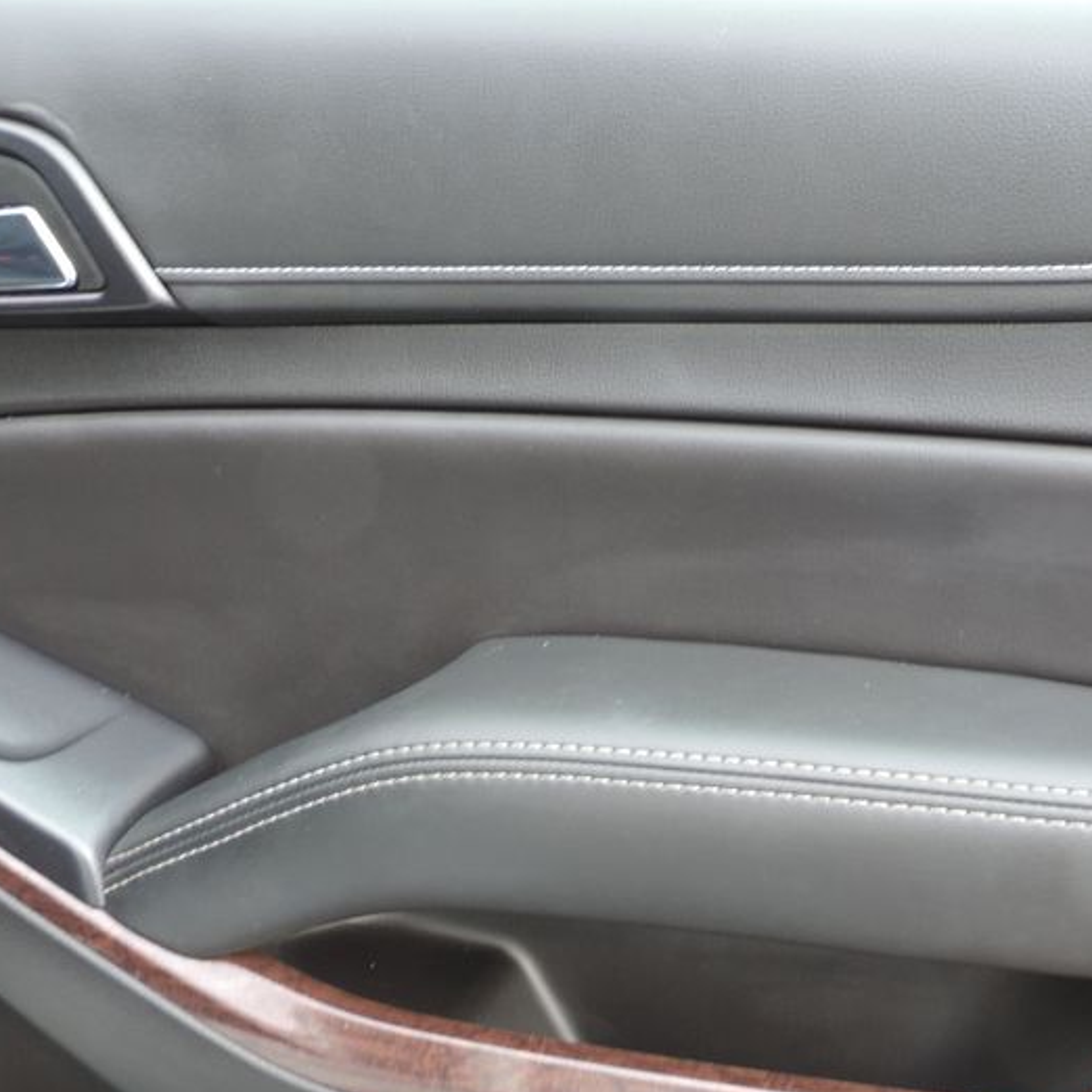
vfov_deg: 32.5
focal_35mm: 52
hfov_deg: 32.8
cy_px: 747
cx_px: 613
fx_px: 1856
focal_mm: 4.3
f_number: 3
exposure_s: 1/30
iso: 80
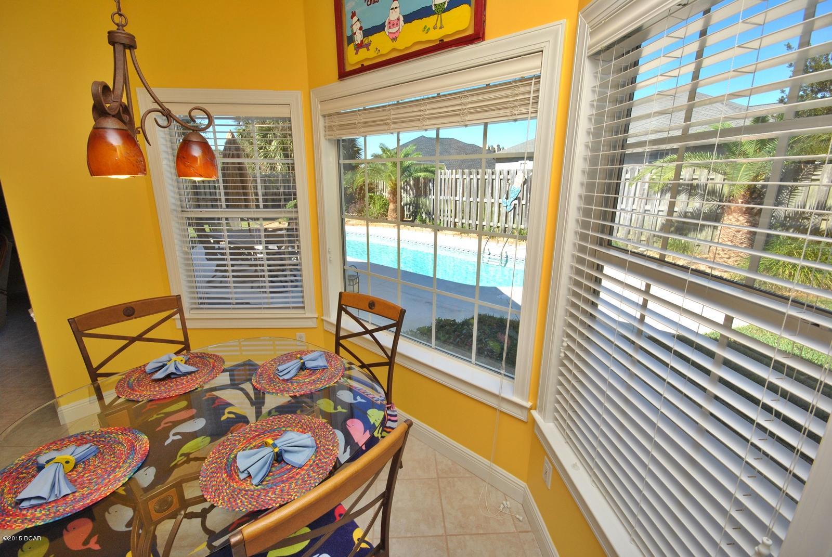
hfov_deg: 100.3
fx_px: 347
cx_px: 416
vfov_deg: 77.5
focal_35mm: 15
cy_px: 278
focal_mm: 10
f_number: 10
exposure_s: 1/200
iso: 400
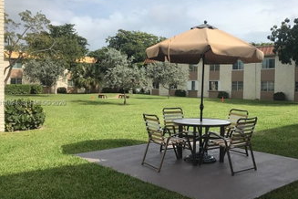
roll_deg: -0.7
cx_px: 180
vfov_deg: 35.0
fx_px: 315
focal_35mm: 38
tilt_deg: -3.5
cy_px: 103
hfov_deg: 50.3
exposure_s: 1/2994
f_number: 1.8
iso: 20
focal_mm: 3.99
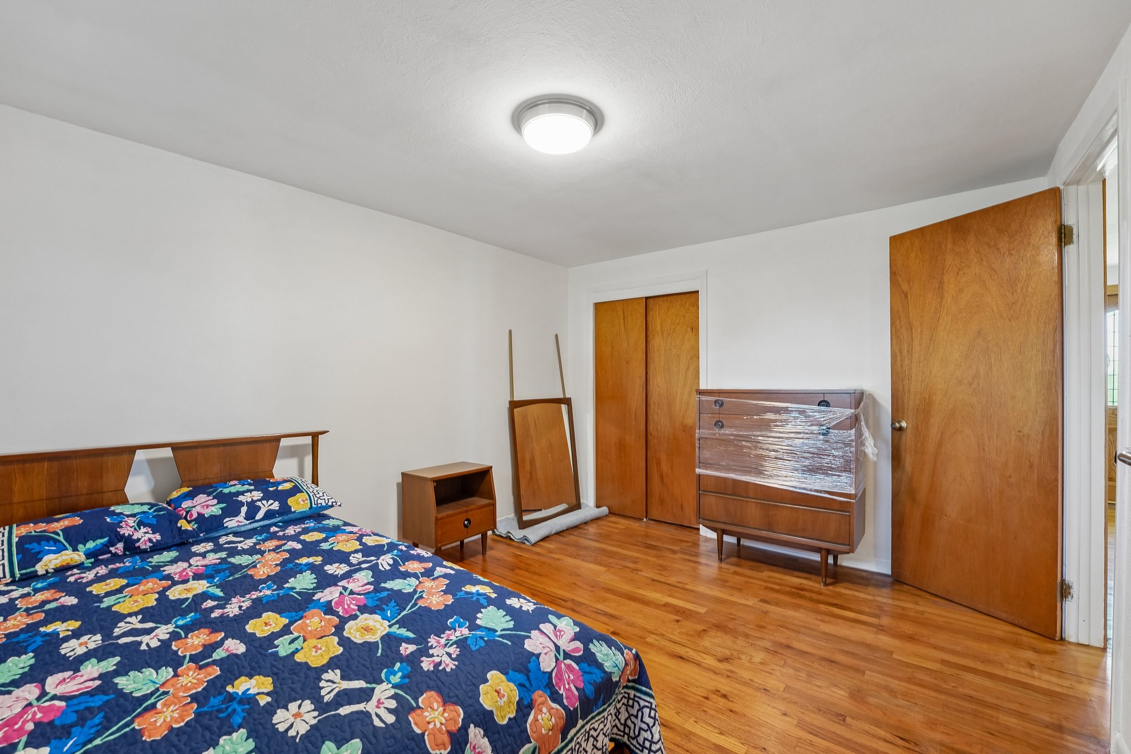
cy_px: 377
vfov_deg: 78.8
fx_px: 459
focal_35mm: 15
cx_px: 566
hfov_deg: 101.9
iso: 400
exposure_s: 1/4
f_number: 8
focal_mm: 14.6
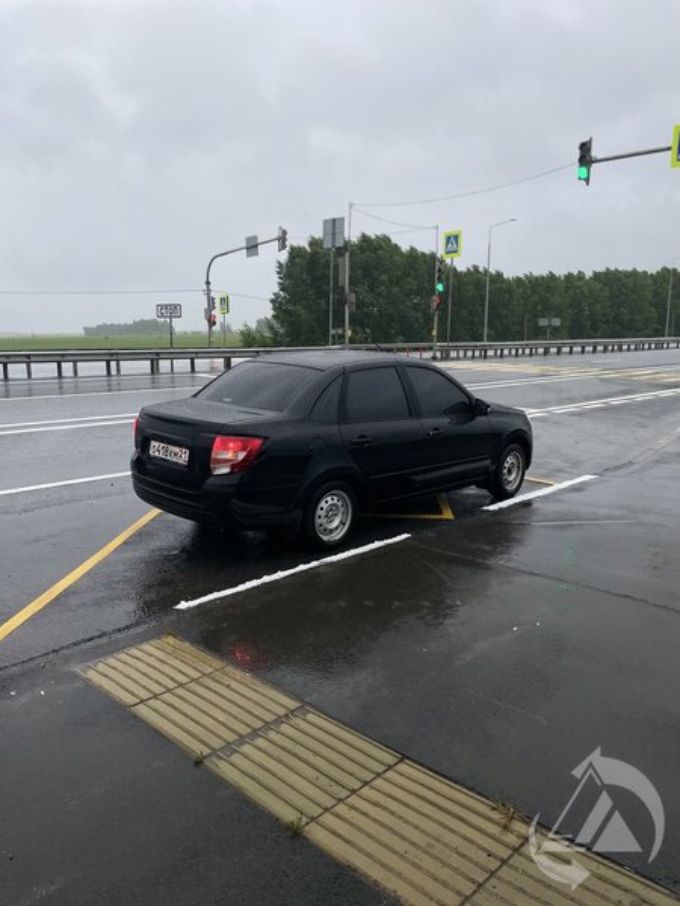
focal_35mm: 26
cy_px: 453
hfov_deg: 53.1
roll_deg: -0.3
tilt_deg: -8.7
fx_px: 681
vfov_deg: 67.3
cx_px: 340
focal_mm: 4.2
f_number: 1.6
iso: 50
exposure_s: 1/121
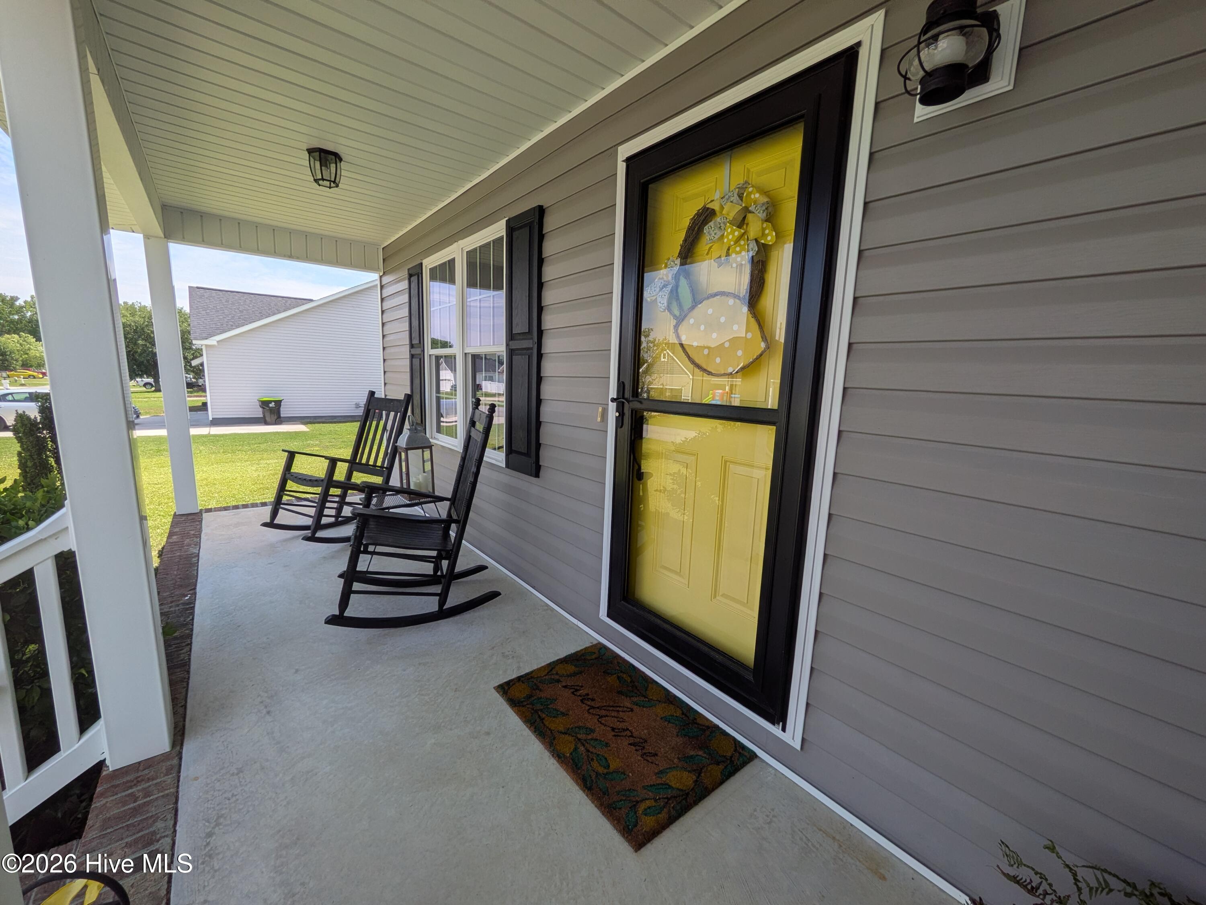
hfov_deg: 102.1
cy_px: 452
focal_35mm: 14
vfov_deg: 85.7
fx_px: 488
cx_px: 603
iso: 50
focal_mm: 1.83
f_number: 2.2
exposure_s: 1/1035
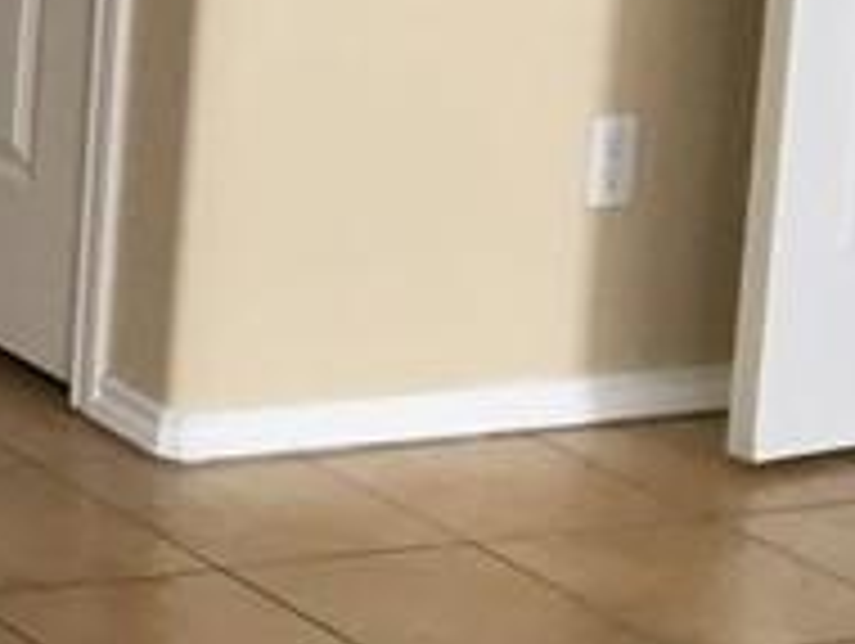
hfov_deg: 10.9
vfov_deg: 9.1
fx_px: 3858
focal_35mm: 156
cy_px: -504
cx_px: -1107
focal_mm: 4.15
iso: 50
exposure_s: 1/30
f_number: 2.2
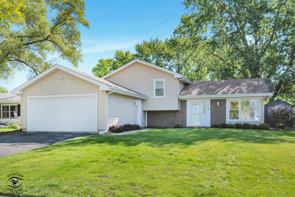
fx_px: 229
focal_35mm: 28
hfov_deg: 65.5
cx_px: 148
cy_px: 98
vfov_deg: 46.4
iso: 400
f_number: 11
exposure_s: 1/500
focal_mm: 19
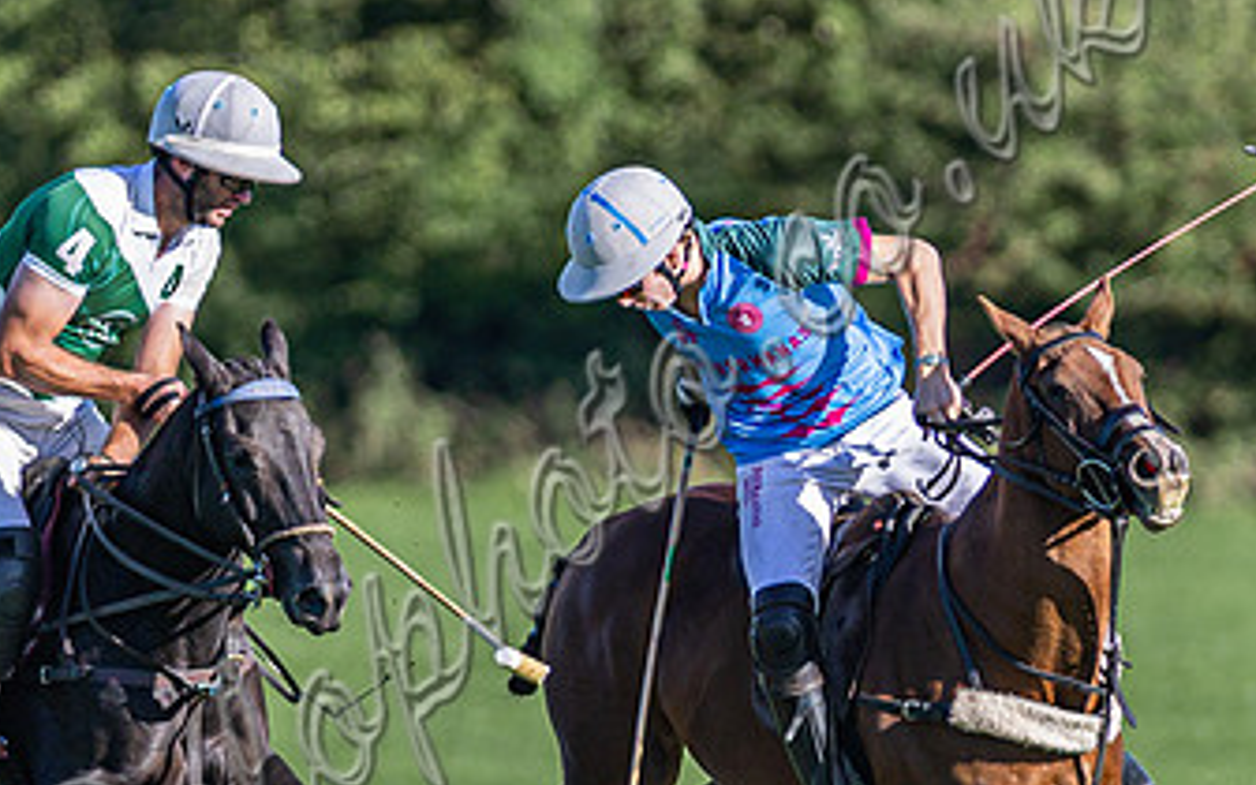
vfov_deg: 0.9
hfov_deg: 1.4
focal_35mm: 1525
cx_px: 629
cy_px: 536
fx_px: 52201
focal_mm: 300
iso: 160
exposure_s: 1/1600
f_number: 3.2
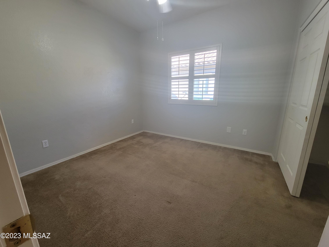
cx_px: 164
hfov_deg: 106.2
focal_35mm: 13
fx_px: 124
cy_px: 124
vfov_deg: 89.9
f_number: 2.2
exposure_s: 1/60
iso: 200
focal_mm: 2.2
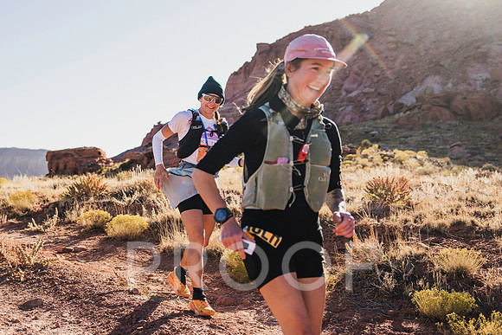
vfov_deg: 28.0
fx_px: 670
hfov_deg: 40.9
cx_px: 201
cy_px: 188
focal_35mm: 48
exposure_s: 1/1250
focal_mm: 40
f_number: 3.2
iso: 125
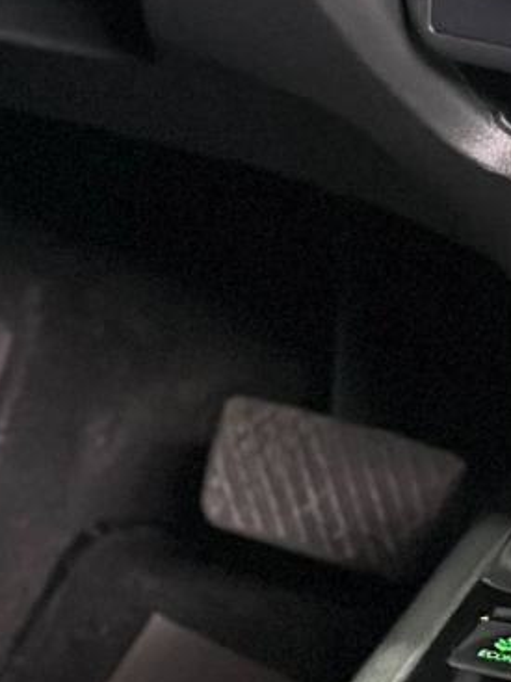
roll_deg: -1.2
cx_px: 119
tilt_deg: -18.6
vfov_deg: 7.8
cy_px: -52
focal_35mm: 251
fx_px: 4943
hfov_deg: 5.9
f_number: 1.78
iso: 800
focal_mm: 6.86
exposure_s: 1/38
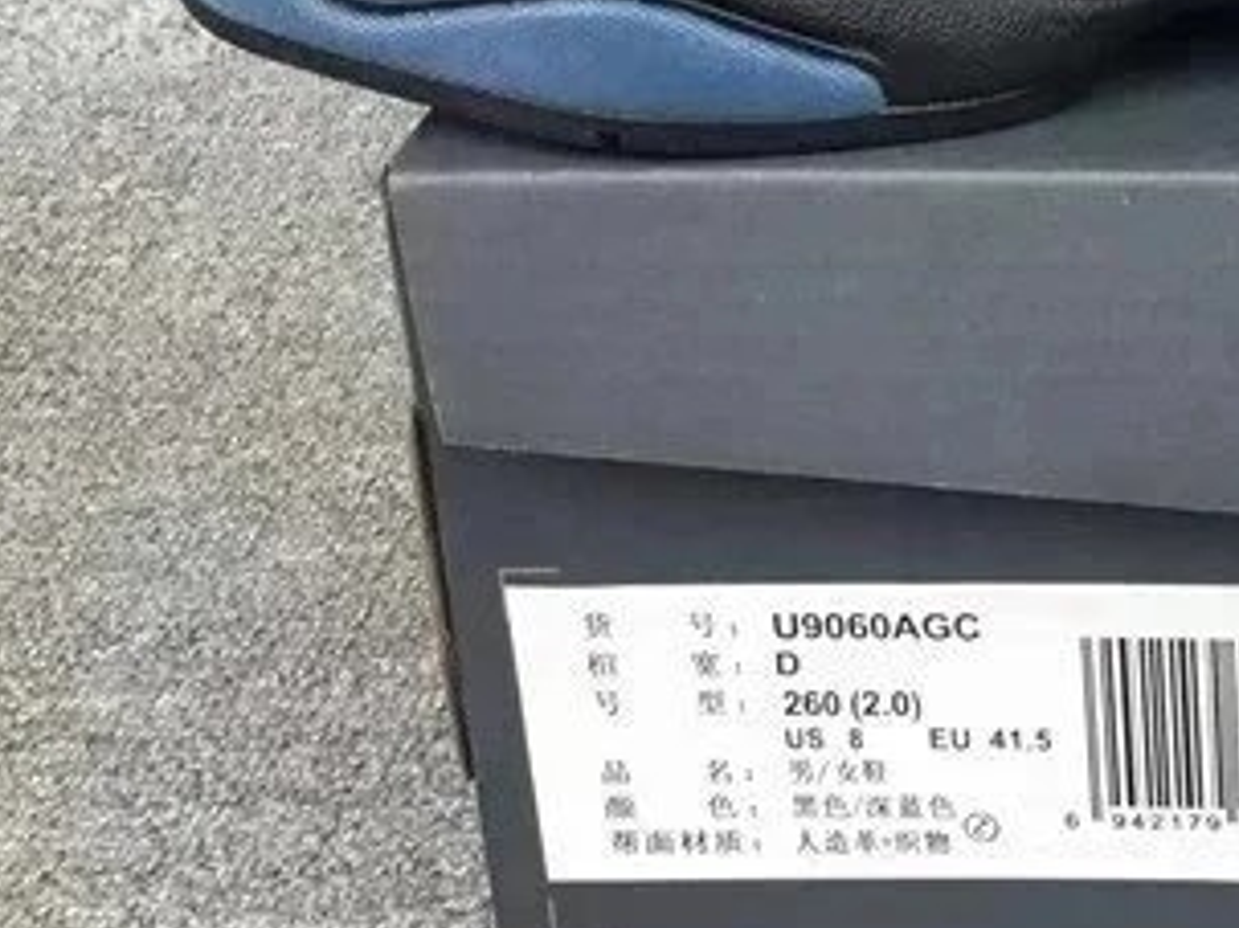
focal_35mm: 92
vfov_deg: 15.8
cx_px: 1525
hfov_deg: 19.9
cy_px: 14
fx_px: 3292
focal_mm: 3.3
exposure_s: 1/100
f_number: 2.4
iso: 25
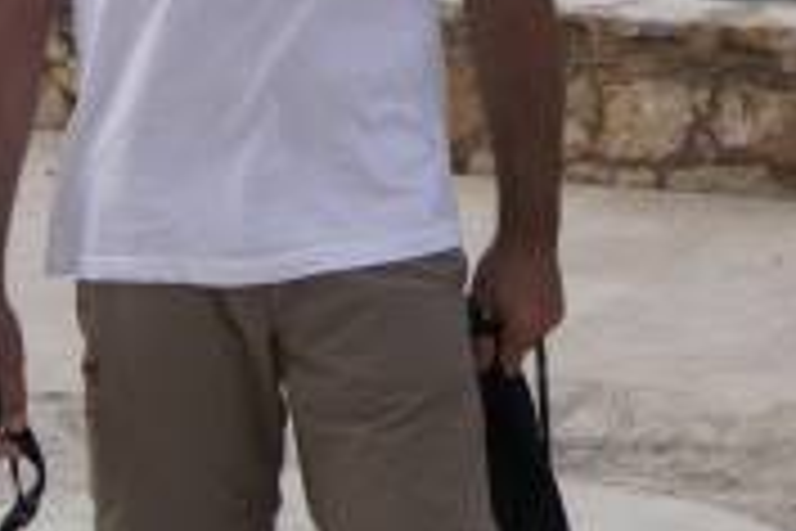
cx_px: 859
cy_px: -533
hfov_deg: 14.0
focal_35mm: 144
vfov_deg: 9.0
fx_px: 3184
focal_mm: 20
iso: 200
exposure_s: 1/800
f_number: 4.5
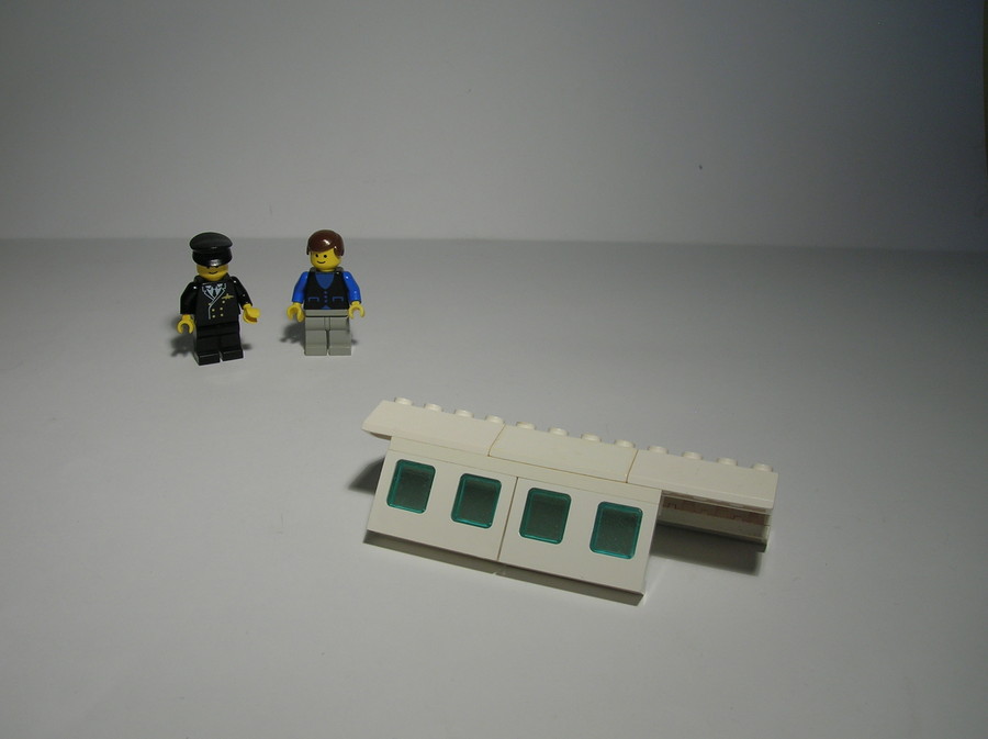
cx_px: 494
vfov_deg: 41.7
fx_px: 969
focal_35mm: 34
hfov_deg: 54.0
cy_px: 370
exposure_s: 1/24.8
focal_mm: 5.7
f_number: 4.9
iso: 50
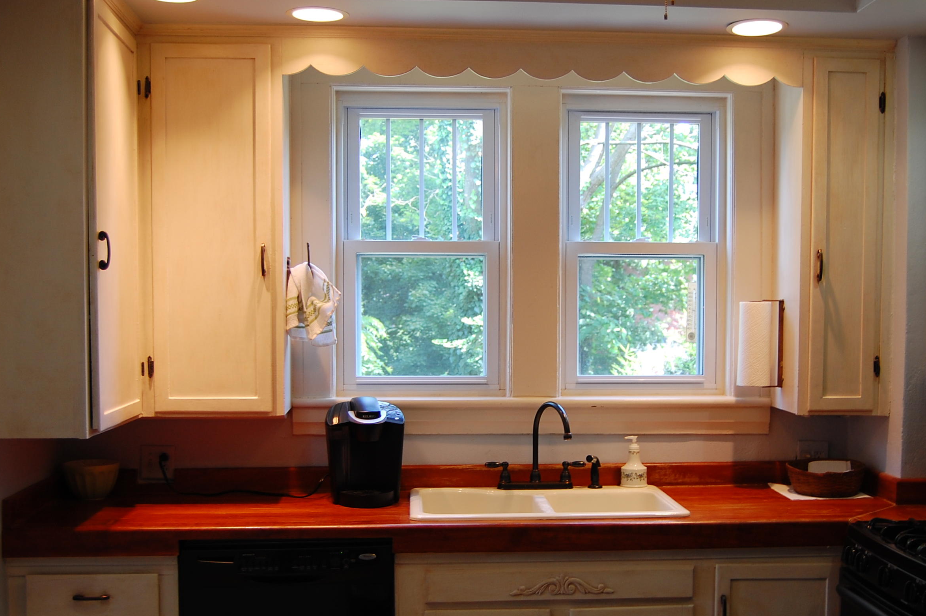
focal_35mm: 46
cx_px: 517
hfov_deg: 42.7
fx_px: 1182
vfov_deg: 29.1
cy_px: 374
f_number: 4
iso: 200
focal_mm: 24
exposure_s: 1/40
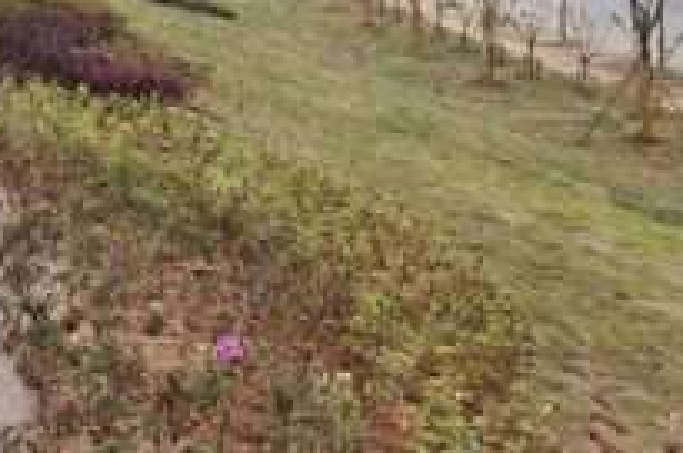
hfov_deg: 30.5
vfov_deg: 19.6
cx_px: 303
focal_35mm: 66
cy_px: -60
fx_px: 1250
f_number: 3.5
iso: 200
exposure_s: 1/250
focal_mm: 18
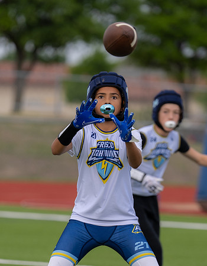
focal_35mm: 420
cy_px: 197
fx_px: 3271
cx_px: 117
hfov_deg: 3.6
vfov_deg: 4.7
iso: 100
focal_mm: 173
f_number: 2.8
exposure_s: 1/1250
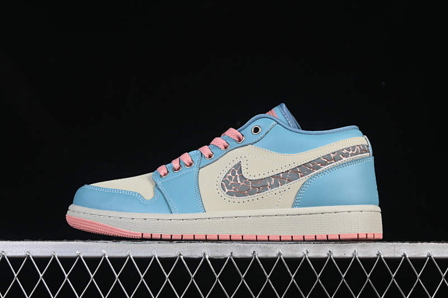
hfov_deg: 27.0
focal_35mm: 75
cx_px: 224
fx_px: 933
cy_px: 149
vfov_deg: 18.2
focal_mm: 50
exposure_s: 1/80
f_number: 7.1
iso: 160
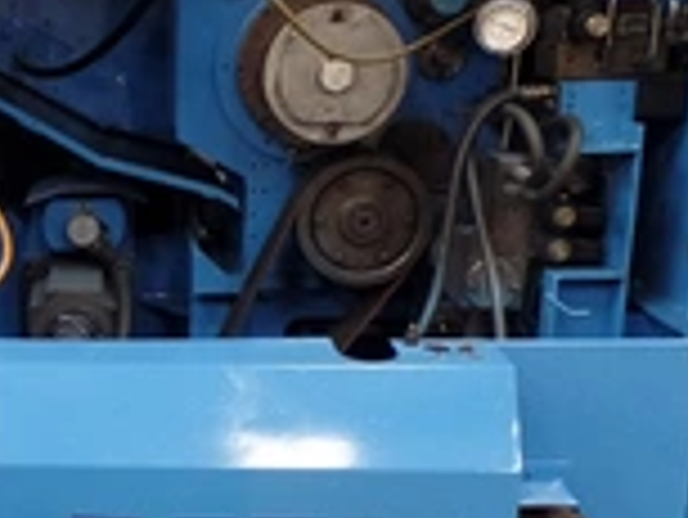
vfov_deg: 24.4
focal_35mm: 60
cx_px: -49
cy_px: 333
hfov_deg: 29.3
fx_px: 1193
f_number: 2.8
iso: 400
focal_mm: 4.1
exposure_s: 1/30
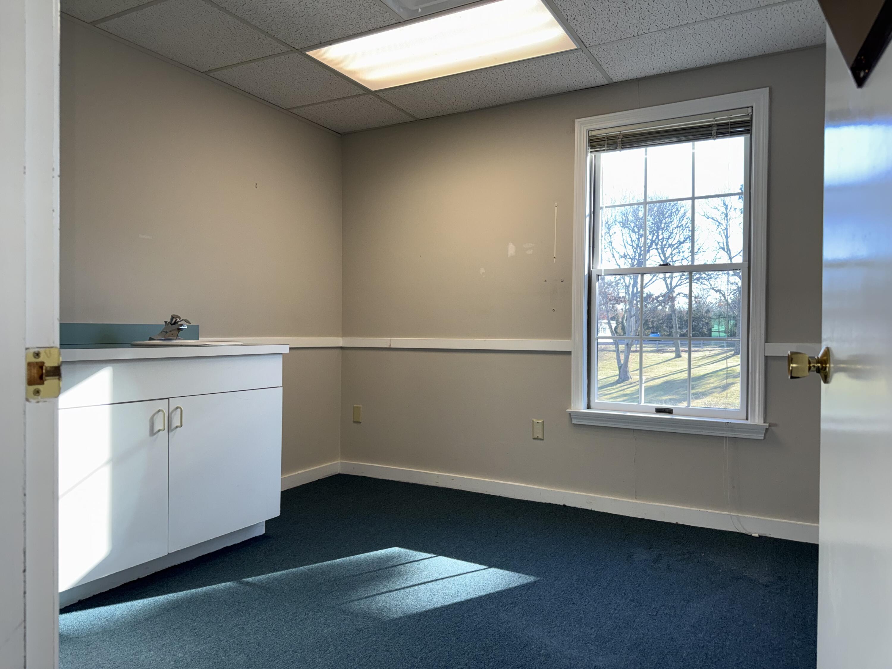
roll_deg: +0.0
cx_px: 446
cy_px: 334
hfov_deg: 71.6
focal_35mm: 24
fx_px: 618
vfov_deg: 56.8
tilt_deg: +0.3
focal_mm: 6.76
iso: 125
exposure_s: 1/242
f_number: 1.78
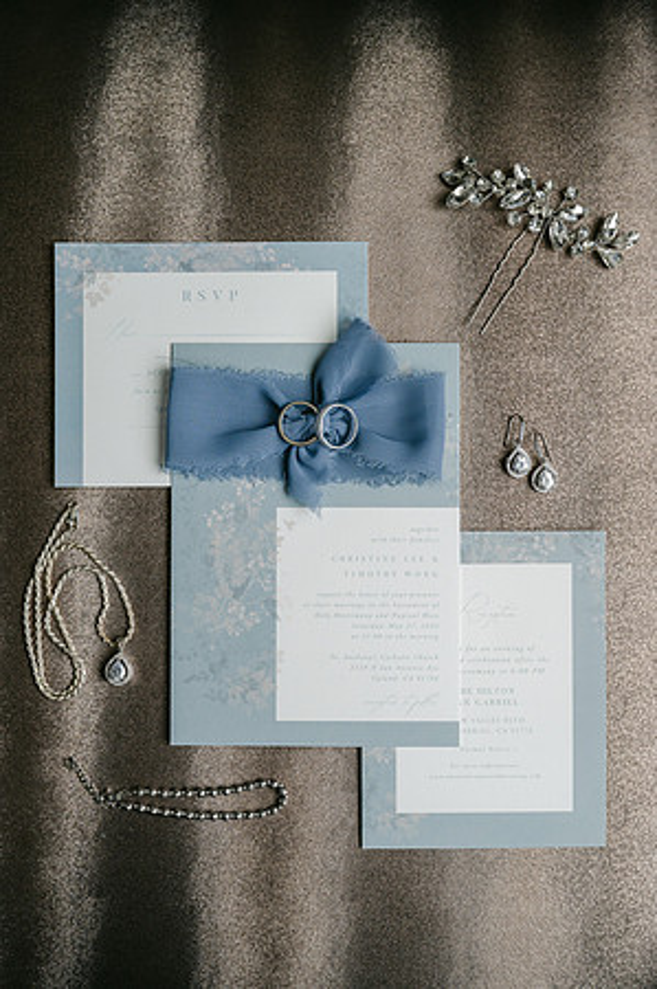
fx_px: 1180
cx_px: 328
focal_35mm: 43
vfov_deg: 45.5
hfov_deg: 31.1
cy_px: 494
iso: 320
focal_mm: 43
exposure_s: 1/125
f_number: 5.6
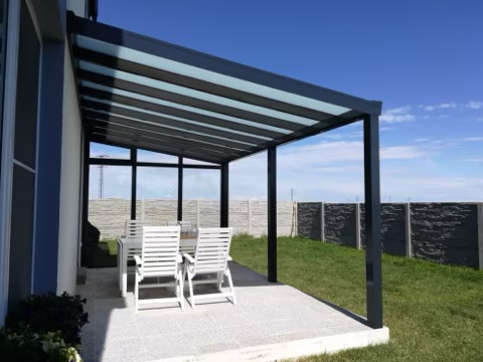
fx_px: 363
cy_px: 181
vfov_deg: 53.1
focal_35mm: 26
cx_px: 242
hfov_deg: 67.3
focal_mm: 3.83
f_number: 2.2
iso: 50
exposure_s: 1/1203
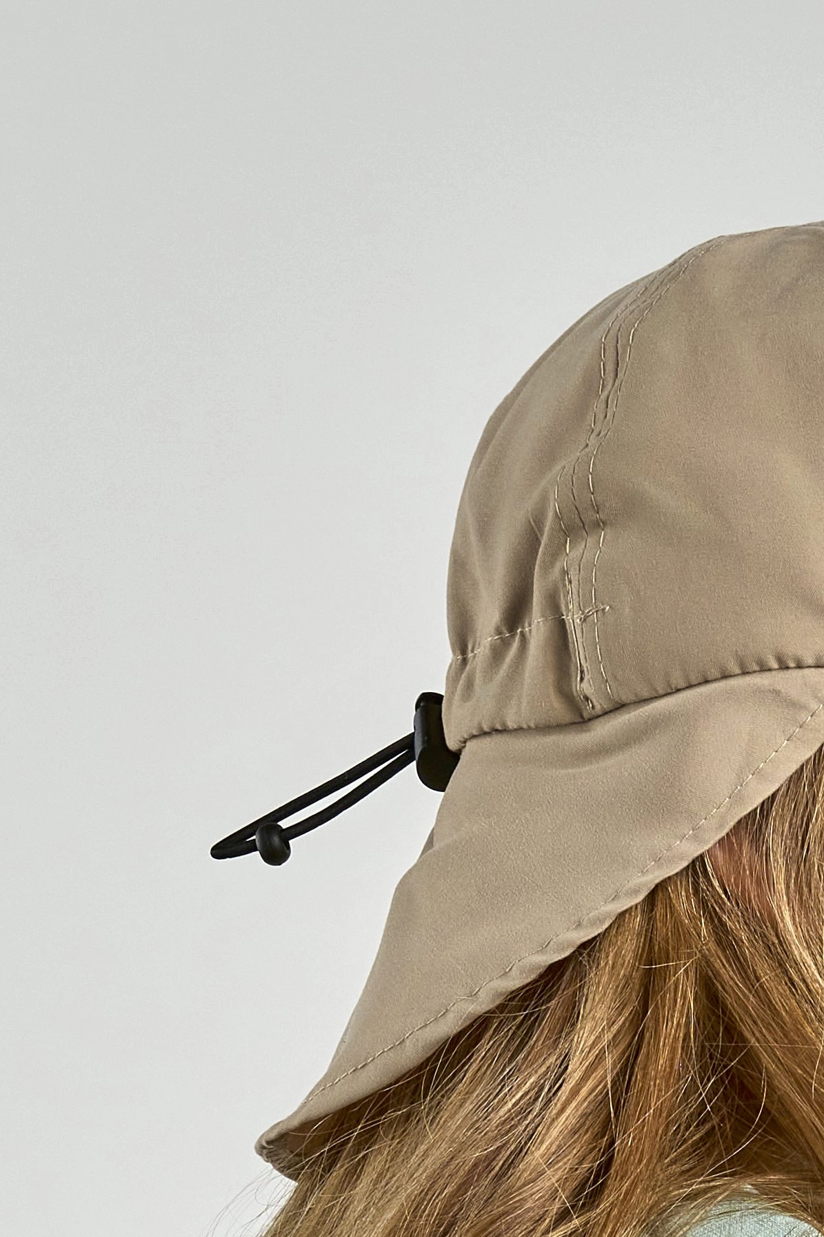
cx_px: 1064
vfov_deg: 7.8
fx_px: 8893
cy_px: 1663
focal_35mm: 259
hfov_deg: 5.3
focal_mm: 50
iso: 320
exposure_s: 1/160
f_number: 9
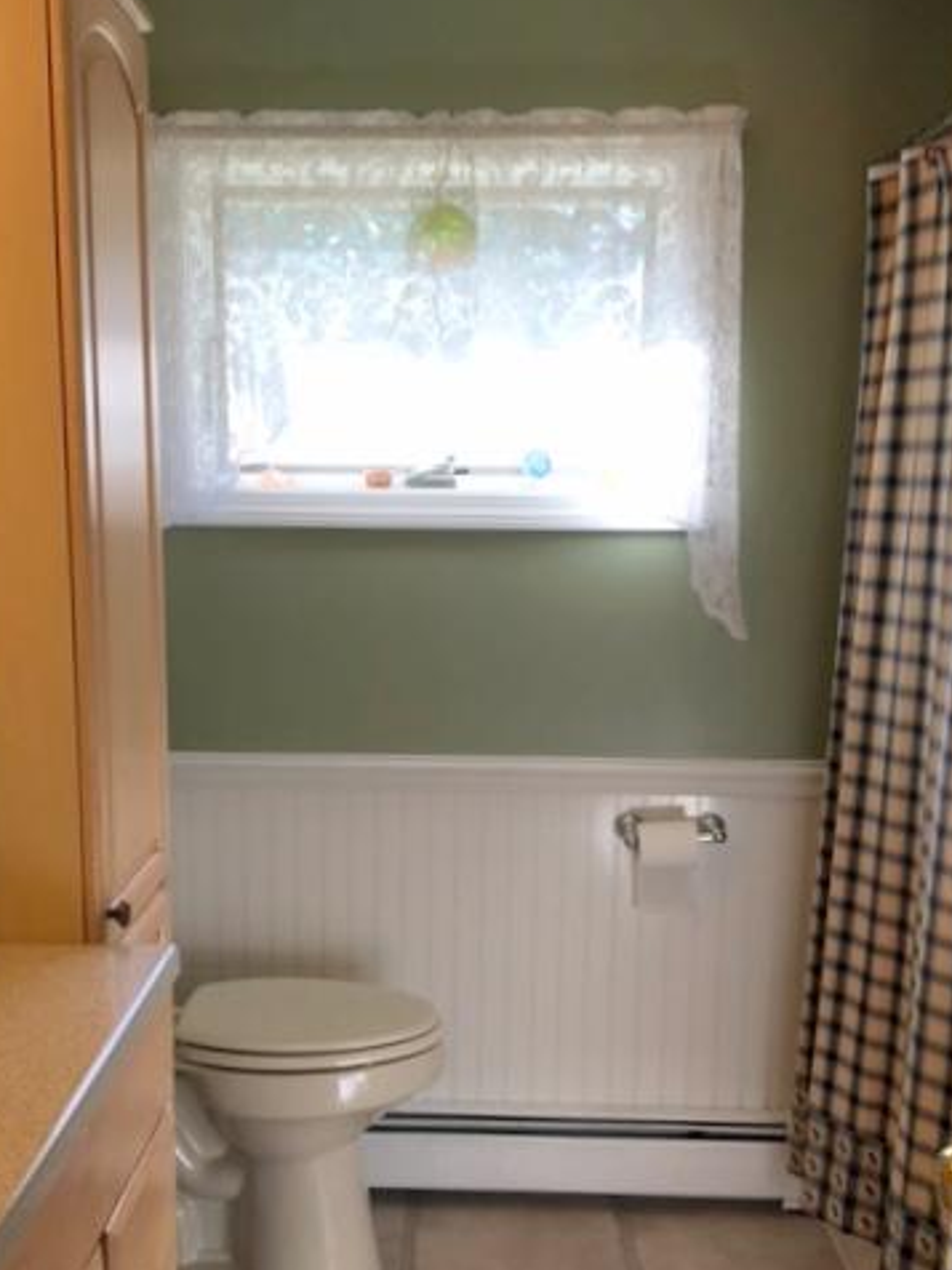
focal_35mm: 39
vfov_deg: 47.6
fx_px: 1430
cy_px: 768
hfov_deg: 36.8
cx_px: 432
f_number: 2.2
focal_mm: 4.15
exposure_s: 1/60
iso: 25
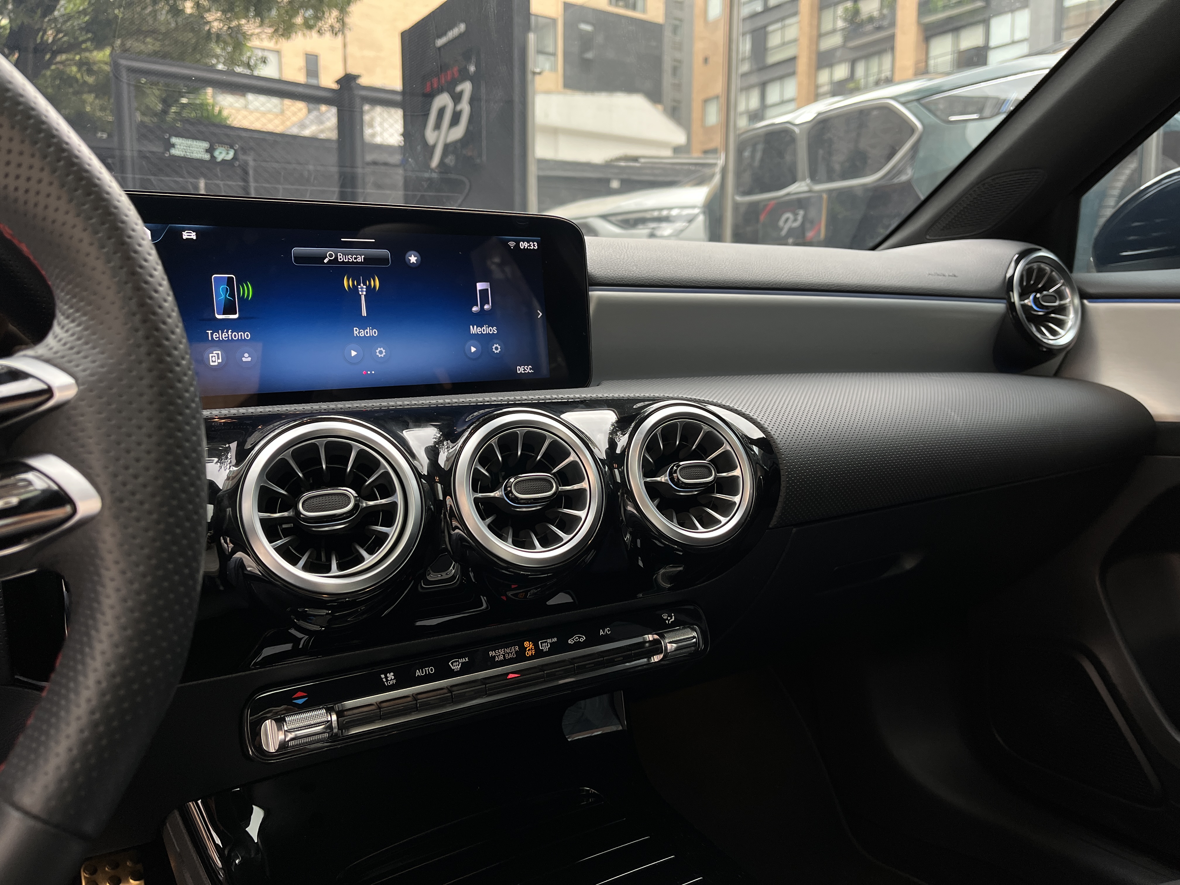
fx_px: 886
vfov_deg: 53.1
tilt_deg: -7.6
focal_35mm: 26
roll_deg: -0.3
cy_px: 442
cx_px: 590
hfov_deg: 67.3
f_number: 1.6
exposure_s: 1/122
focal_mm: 5.1
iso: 80
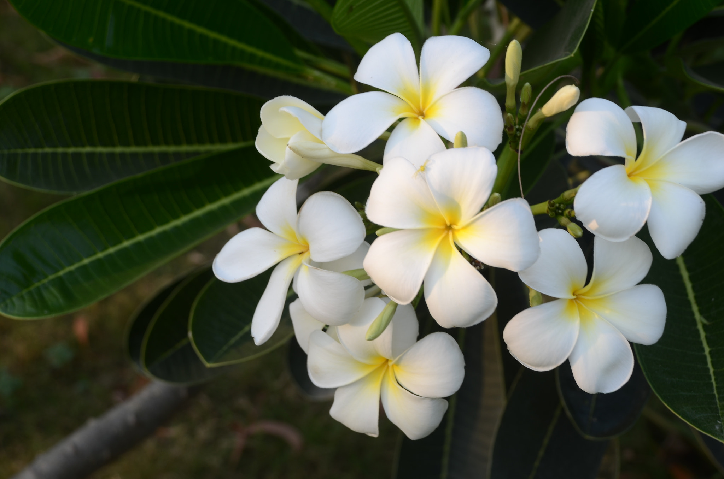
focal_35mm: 75
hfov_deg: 27.0
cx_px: 362
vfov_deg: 18.1
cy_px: 240
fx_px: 1505
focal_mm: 50
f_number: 5.6
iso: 100
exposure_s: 1/80
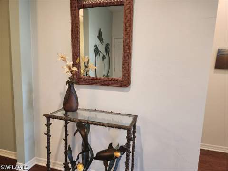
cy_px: 86
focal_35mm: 23
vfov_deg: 58.9
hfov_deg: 73.9
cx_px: 114
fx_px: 151
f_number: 1.8
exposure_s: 1/120
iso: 500
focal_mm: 5.4
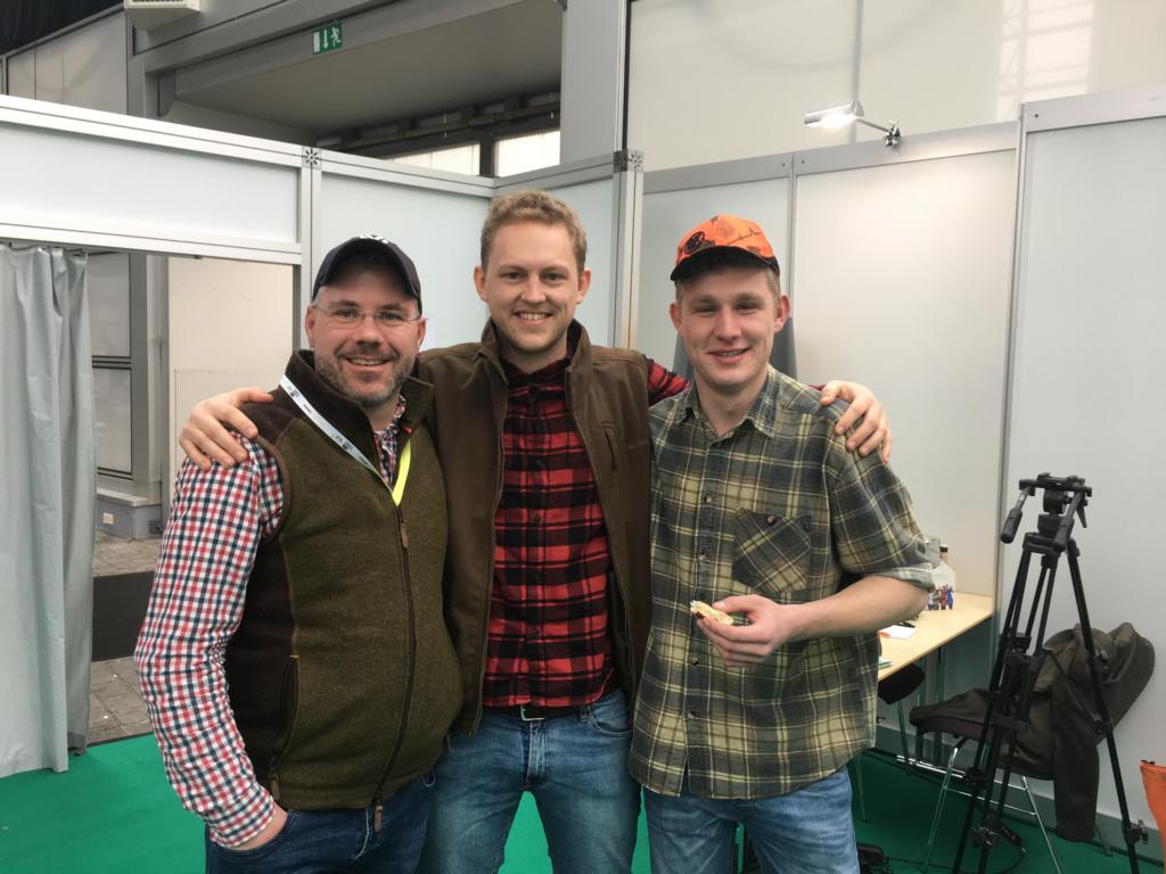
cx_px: 583
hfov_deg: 61.7
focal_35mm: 29
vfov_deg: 48.2
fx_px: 977
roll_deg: -0.8
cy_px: 437
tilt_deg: -5.2
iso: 40
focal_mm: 4.15
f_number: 2.2
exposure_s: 1/100
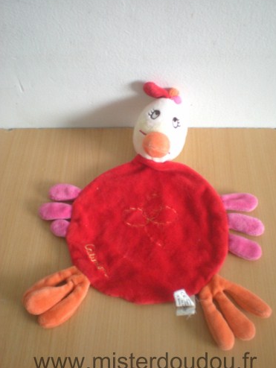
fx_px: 425
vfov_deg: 46.8
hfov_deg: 36.0
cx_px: 144
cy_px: 183
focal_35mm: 40
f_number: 3.1
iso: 200
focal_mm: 6.3
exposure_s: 1/26.8
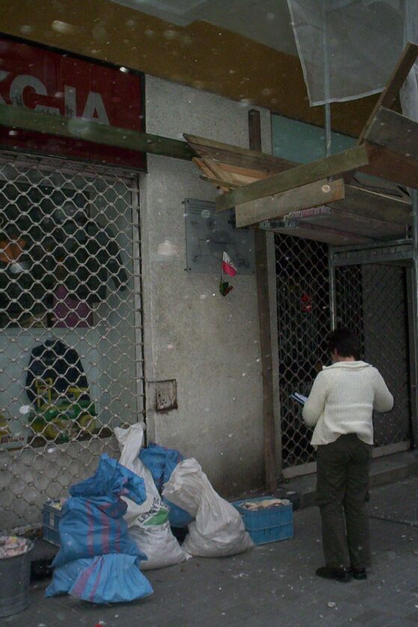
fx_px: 697
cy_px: 315
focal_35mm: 40
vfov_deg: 48.5
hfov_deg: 33.4
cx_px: 216
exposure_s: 1/60
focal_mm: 4.99
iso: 140
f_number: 4.5
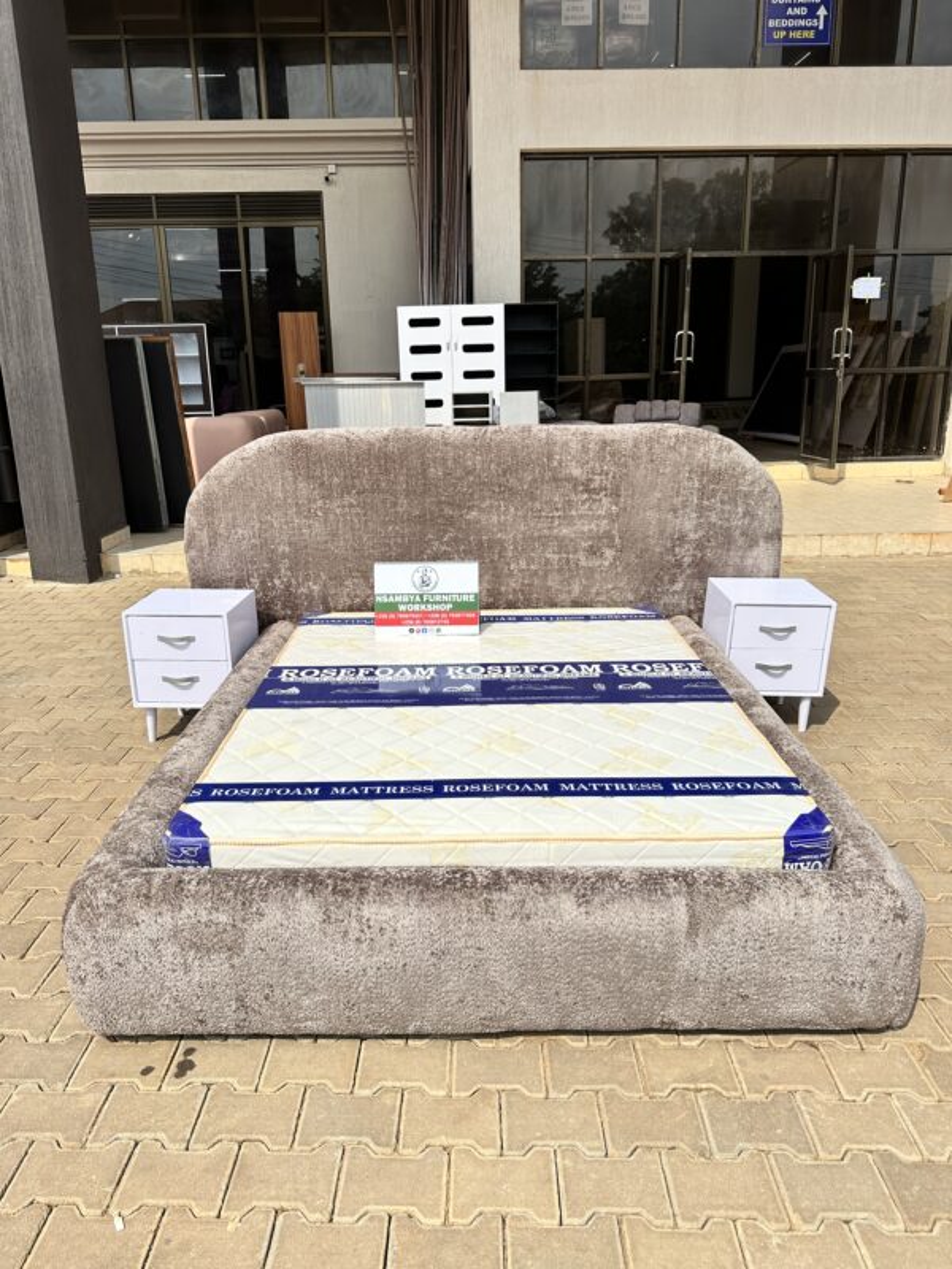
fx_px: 880
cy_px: 634
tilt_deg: -15.6
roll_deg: +0.7
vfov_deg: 71.6
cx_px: 476
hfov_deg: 56.8
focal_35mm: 24
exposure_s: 1/7576
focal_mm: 6.86
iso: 80
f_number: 1.78
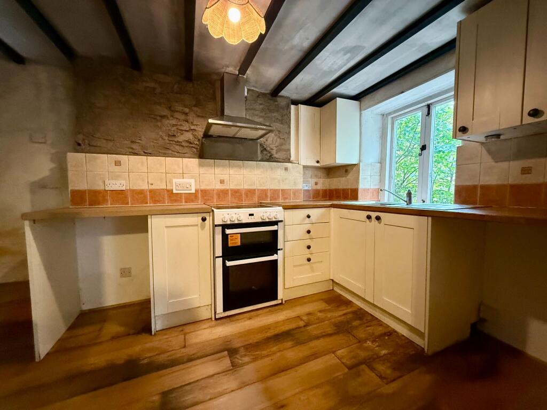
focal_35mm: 14
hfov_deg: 102.1
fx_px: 221
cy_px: 205
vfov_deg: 85.7
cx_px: 274
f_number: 2.2
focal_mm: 2.22
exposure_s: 1/50
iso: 800
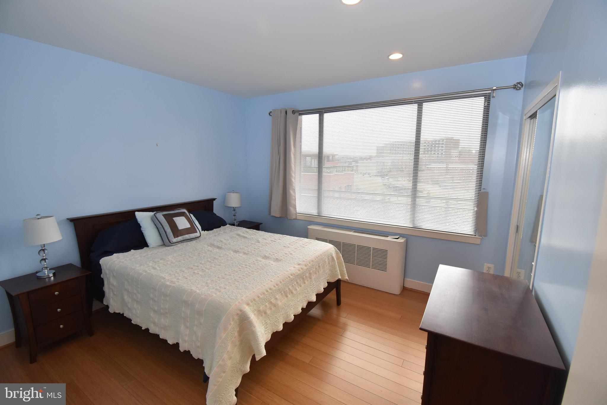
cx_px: 304
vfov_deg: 77.3
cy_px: 202
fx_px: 253
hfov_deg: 100.4
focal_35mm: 15
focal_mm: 10
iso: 800
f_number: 7.1
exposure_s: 1/200
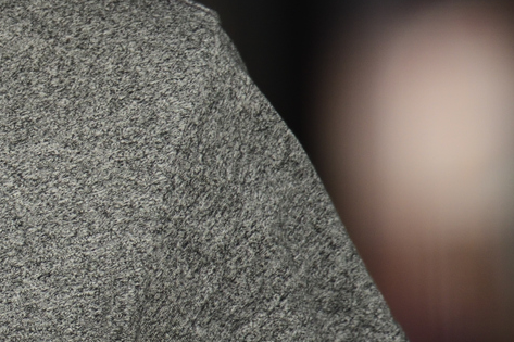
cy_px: -106
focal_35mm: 2242
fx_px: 31998
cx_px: -372
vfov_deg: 0.6
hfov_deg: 0.9
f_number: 5.6
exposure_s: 1/1000
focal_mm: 500
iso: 360
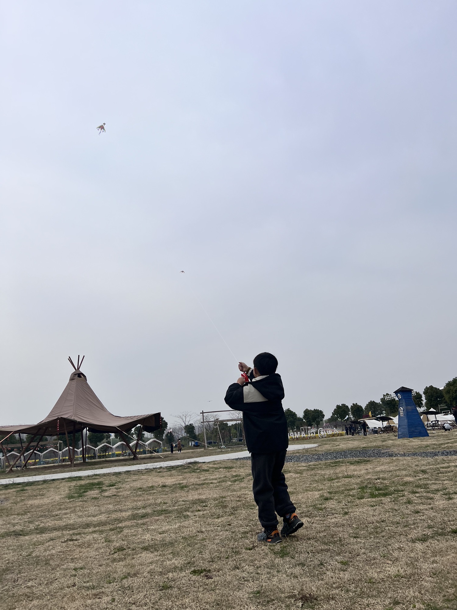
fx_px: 458
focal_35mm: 26
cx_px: 228
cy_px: 305
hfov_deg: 53.1
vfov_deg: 67.3
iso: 50
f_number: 1.5
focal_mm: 5.7
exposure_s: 1/6211
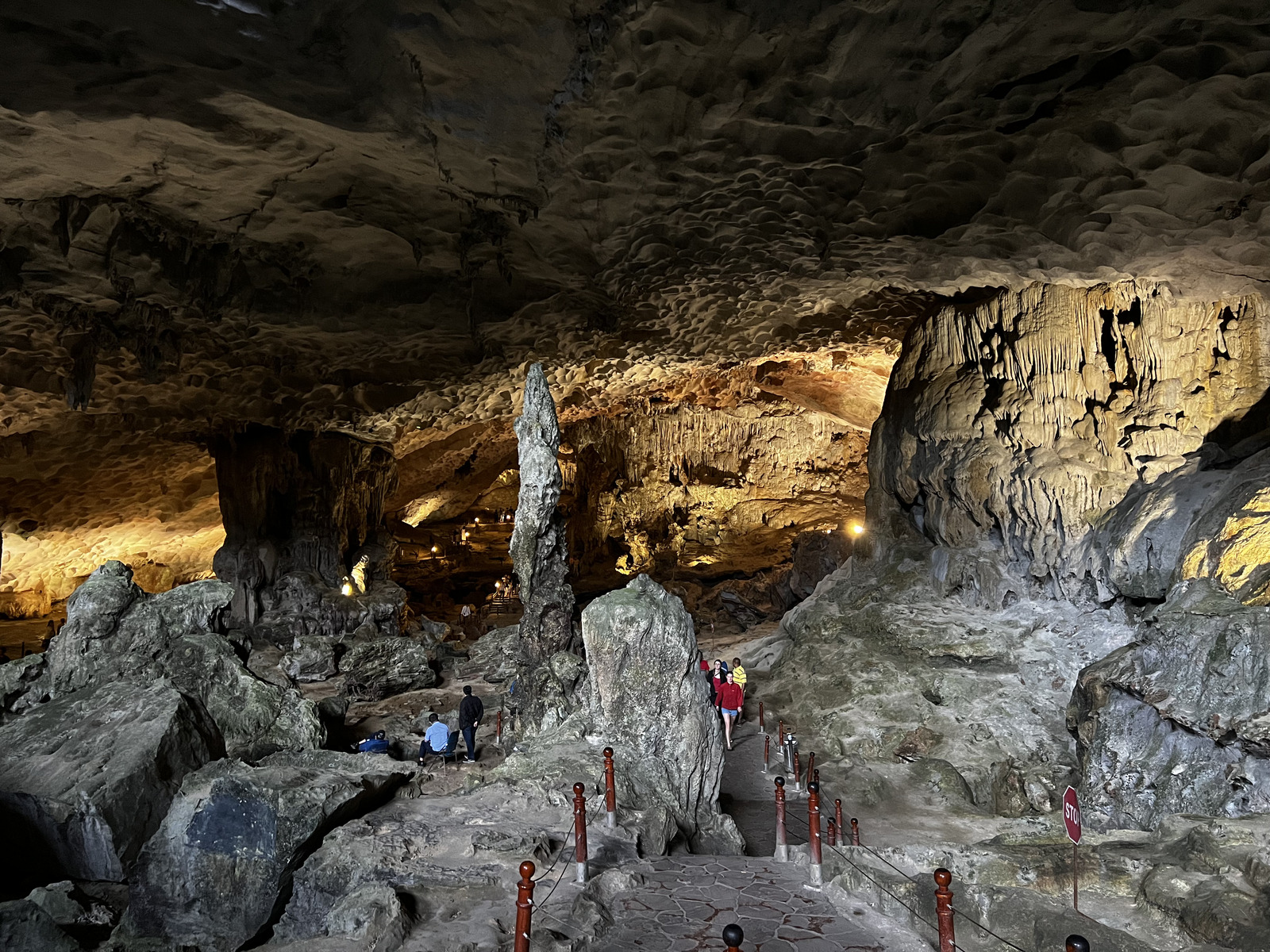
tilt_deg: +0.8
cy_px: 476
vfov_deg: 53.1
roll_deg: +0.0
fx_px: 954
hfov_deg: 67.3
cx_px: 635
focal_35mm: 26
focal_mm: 5.7
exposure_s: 1/36
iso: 640
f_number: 1.5
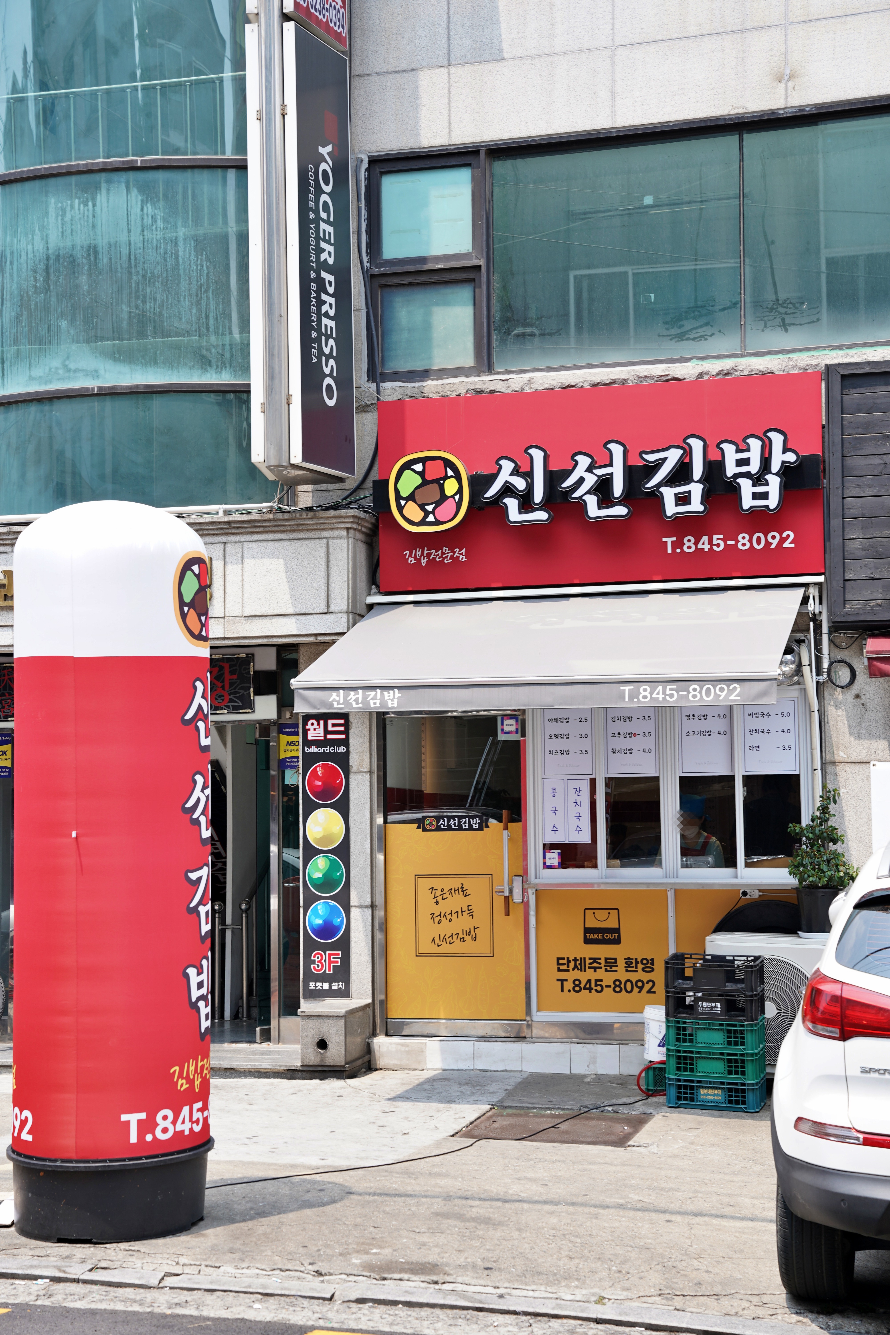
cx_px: 445
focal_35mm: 60
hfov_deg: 22.6
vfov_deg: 33.4
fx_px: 2225
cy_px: 668
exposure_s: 1/160
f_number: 5.6
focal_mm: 60
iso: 125
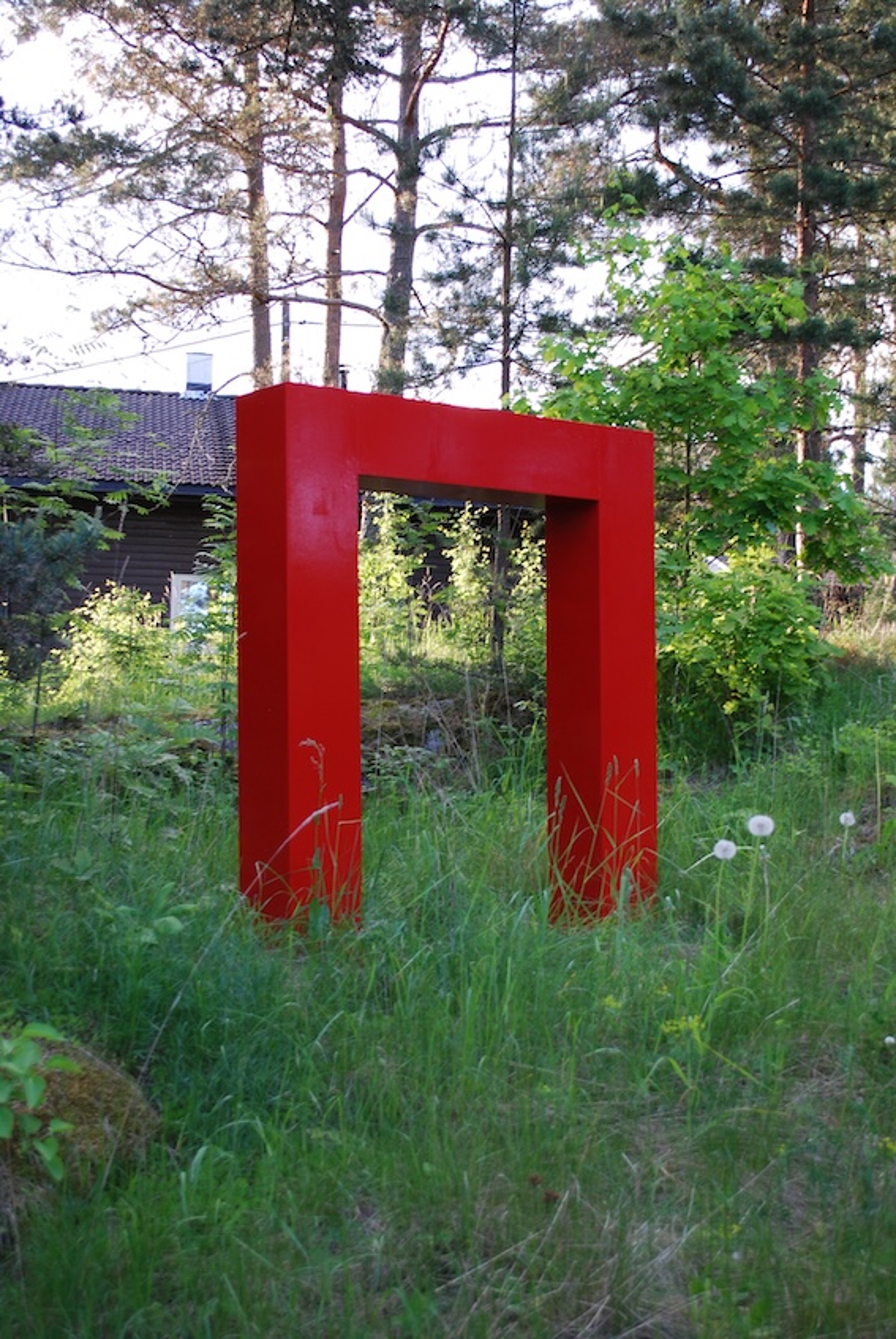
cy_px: 670
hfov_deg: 28.2
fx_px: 1787
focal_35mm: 48
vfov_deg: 41.1
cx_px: 448
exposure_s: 1/40
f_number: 4.8
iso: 200
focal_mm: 32
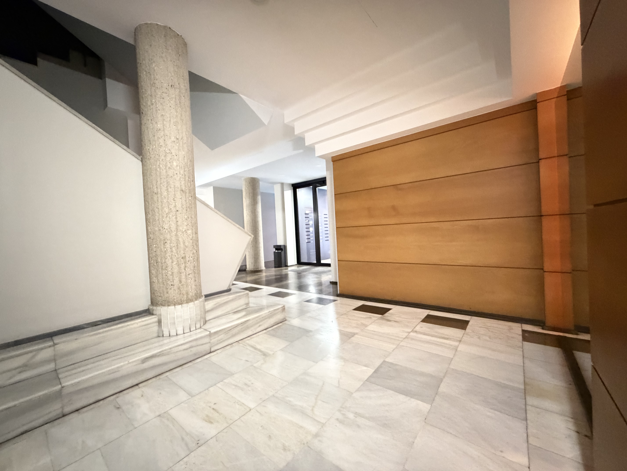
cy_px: 236
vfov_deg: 85.7
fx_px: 254
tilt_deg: -1.2
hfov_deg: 102.1
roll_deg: +3.3
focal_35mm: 14
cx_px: 314
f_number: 2.2
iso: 1600
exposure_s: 1/25
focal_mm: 2.22
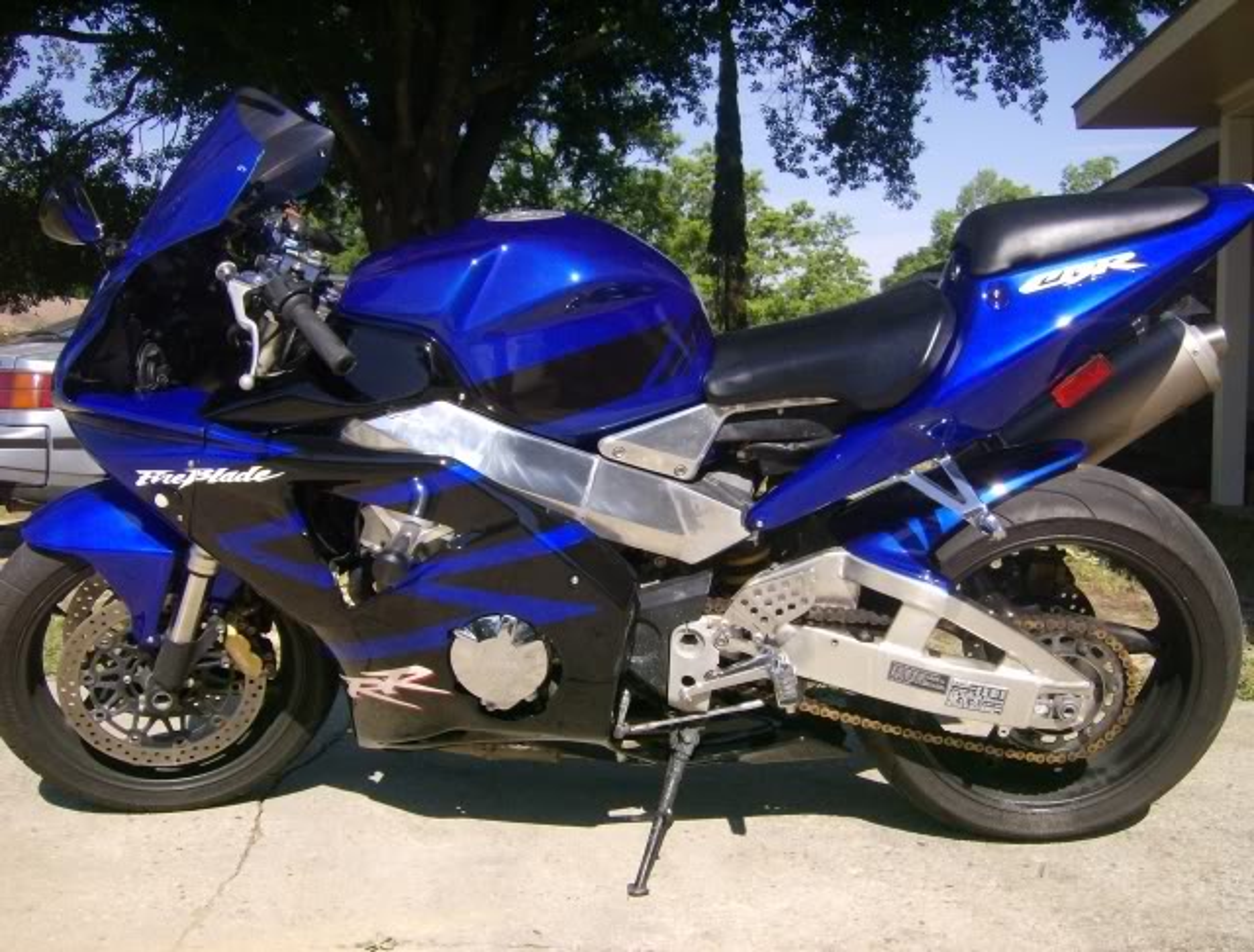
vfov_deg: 39.9
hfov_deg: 51.2
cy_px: 476
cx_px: 627
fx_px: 1310
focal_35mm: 36
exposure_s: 1/559
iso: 100
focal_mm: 6
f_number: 4.7
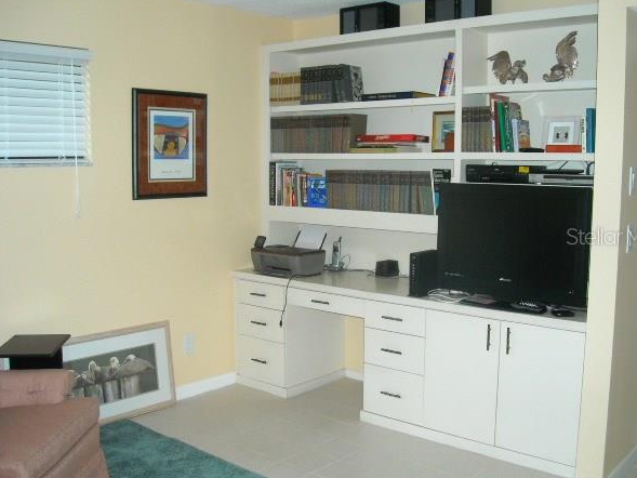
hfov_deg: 49.0
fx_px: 699
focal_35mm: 38
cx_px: 322
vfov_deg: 37.7
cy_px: 236
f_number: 2.8
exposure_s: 1/60
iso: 400
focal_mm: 5.7
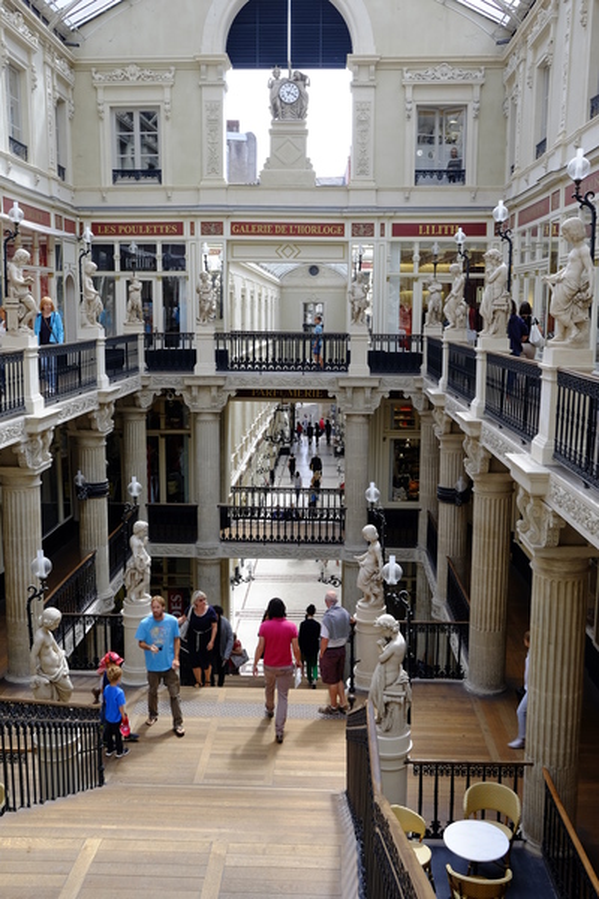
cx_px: 300
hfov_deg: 37.9
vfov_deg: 54.4
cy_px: 450
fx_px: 873
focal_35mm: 35
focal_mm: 23
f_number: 8
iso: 400
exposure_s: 1/40
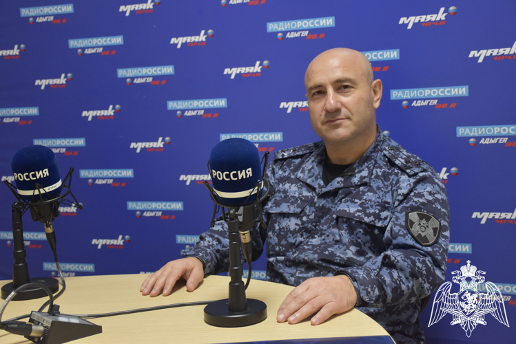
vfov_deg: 26.5
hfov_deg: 38.9
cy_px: 172
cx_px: 258
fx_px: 731
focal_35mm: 51
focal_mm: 34
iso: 1400
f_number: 4.2
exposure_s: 1/60
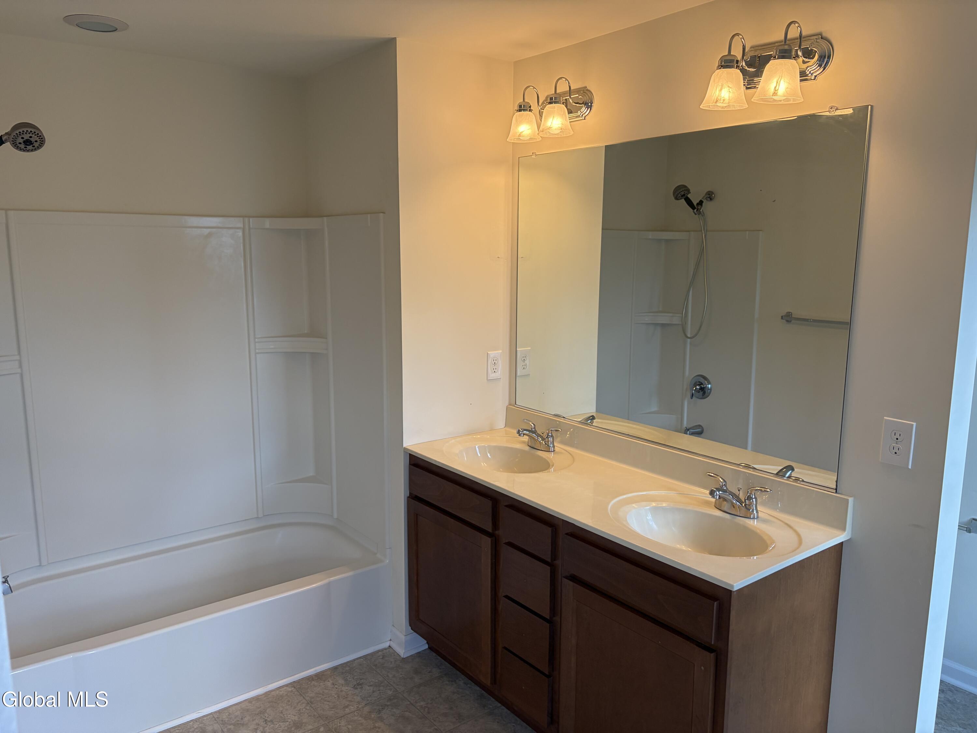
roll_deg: -0.4
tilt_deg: -9.4
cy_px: 366
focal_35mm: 26
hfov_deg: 67.3
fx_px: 734
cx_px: 488
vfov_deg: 53.1
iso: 100
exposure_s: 1/138
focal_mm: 5.96
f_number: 1.6
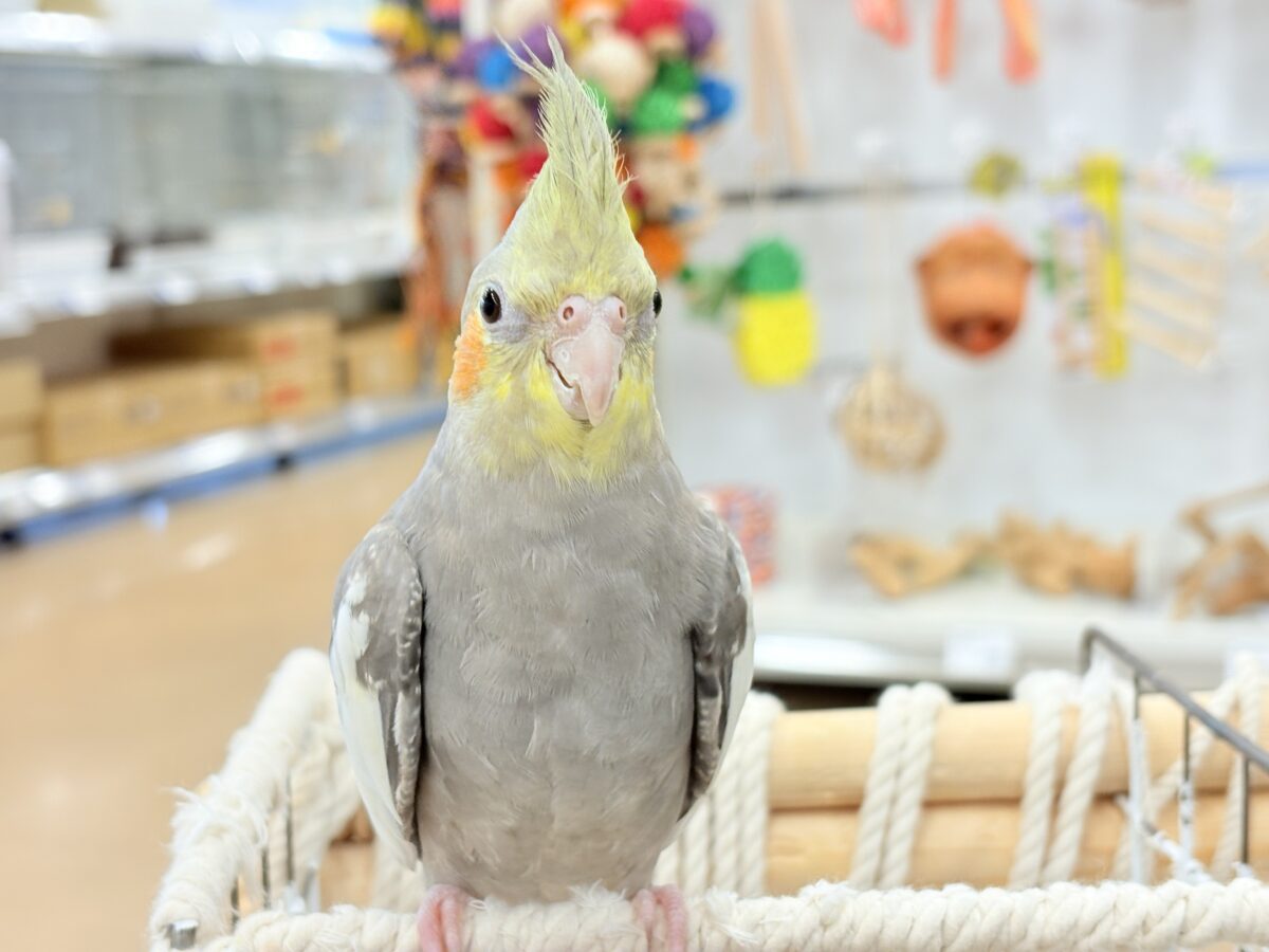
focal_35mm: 52
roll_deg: +4.3
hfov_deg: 36.8
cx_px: 634
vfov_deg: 28.0
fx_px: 1906
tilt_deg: -7.4
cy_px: 476
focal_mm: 5.96
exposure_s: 1/50
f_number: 1.6
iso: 64
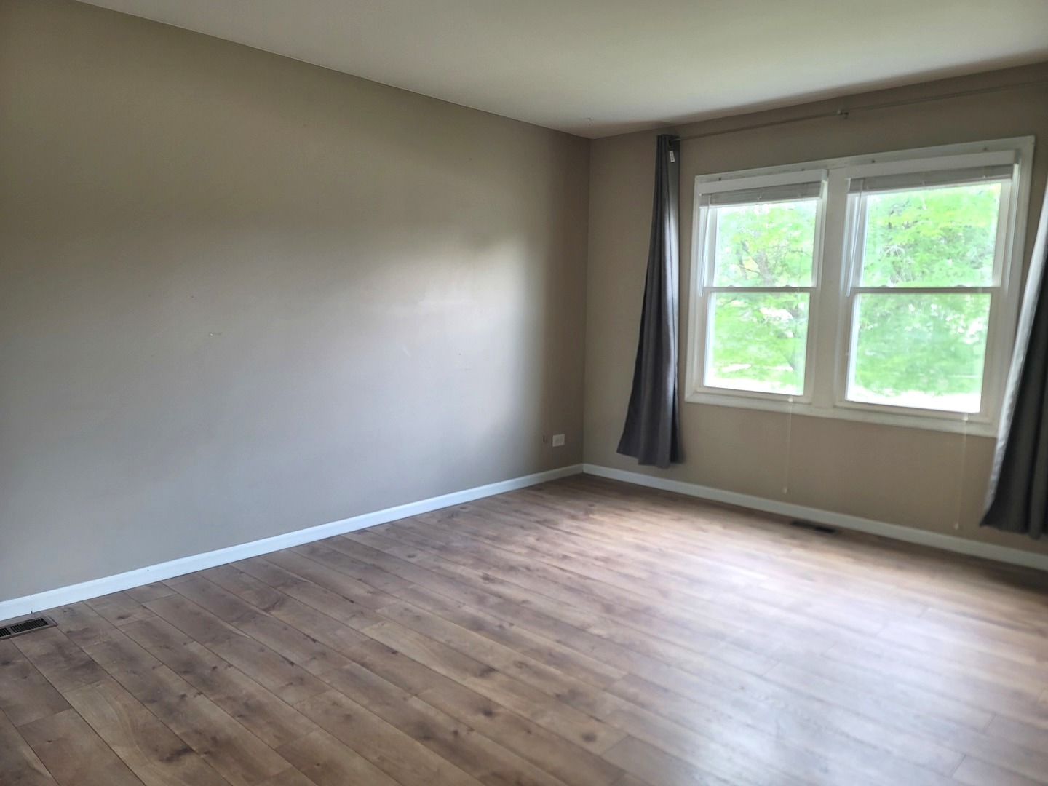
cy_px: 393
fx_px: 757
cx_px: 524
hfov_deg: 69.4
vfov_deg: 54.9
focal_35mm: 25
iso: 160
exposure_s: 1/120
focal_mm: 7
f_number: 1.8
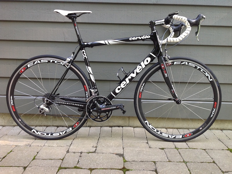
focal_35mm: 35
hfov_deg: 52.7
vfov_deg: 40.6
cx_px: 116
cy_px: 87
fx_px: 234
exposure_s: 1/60
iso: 64
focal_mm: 4.28
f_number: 2.4
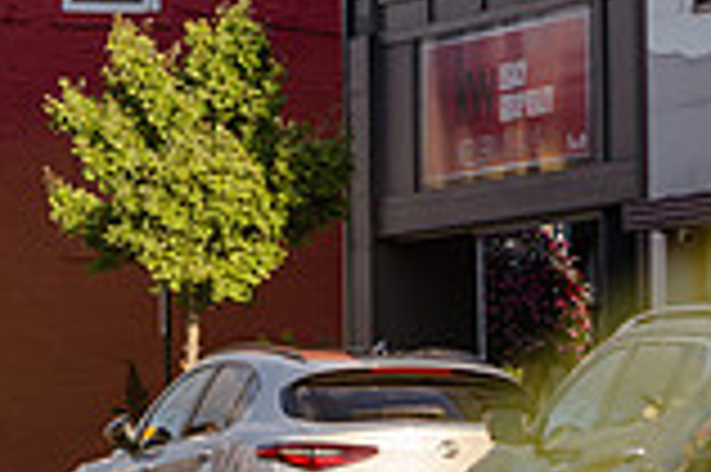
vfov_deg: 3.4
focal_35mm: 405
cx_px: -261
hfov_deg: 5.1
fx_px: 7990
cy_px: 7
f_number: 4
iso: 50
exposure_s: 1/250
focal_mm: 110
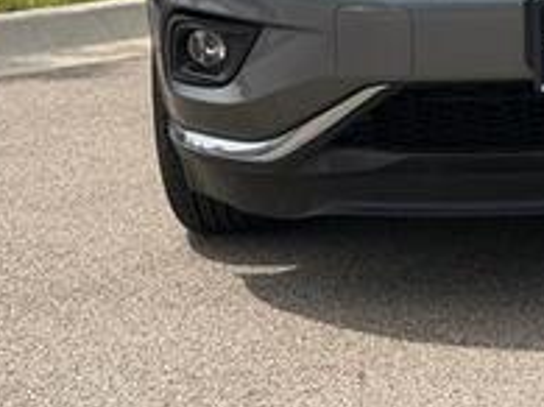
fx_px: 1947
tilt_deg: -5.0
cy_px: -89
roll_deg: +0.7
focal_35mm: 124
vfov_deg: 11.7
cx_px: 619
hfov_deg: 15.4
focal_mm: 6.76
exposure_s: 1/6024
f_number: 1.78
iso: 80
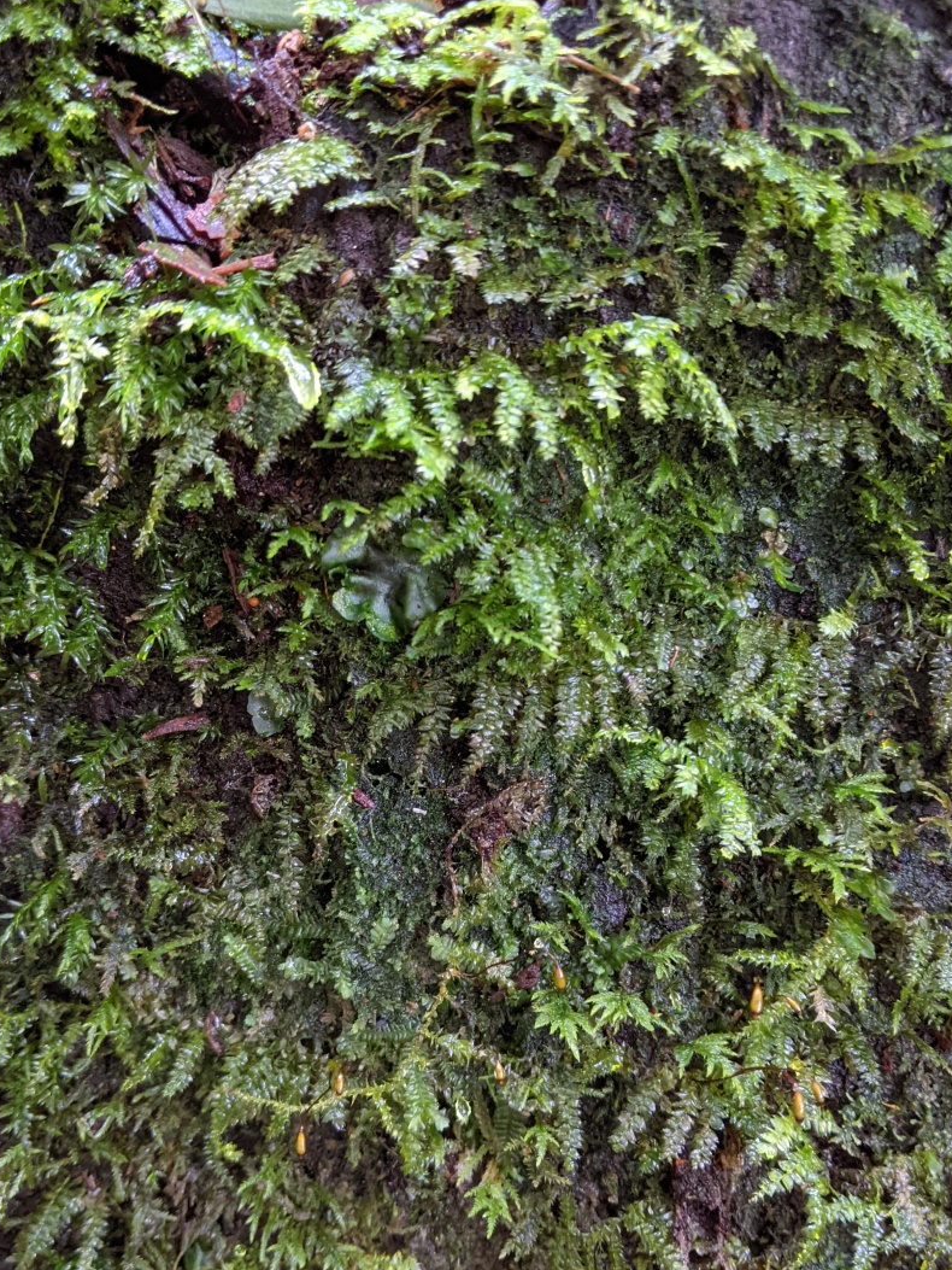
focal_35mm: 35
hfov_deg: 40.7
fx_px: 1283
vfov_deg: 52.4
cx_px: 453
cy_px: 724
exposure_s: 1/24
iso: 410
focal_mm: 4.44
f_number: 1.8
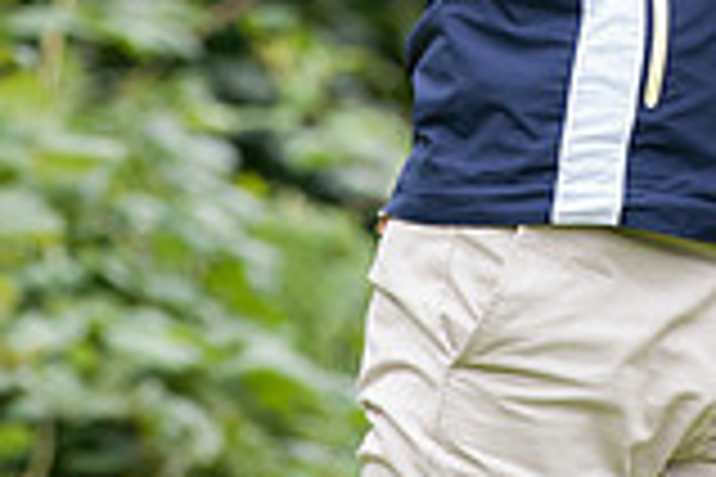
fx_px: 21816
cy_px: -387
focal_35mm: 1097
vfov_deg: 1.3
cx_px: 657
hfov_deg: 1.9
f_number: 7.1
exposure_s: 1/800
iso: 2000
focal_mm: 300
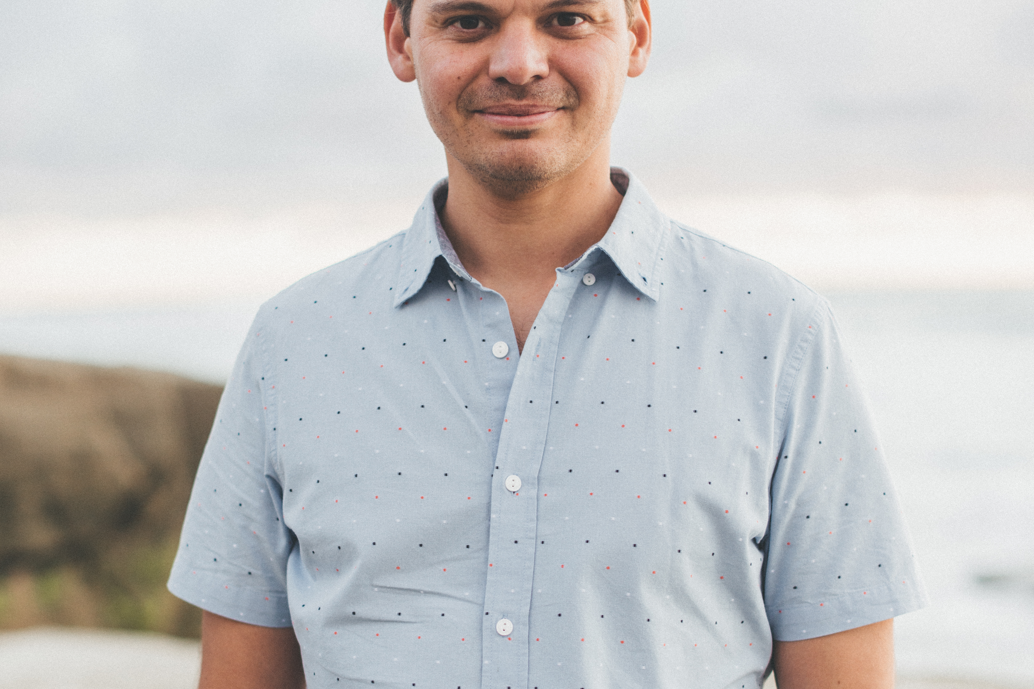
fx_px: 2154
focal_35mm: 75
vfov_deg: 18.1
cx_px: 517
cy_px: 487
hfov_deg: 27.0
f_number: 2
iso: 250
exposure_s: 1/500
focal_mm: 50
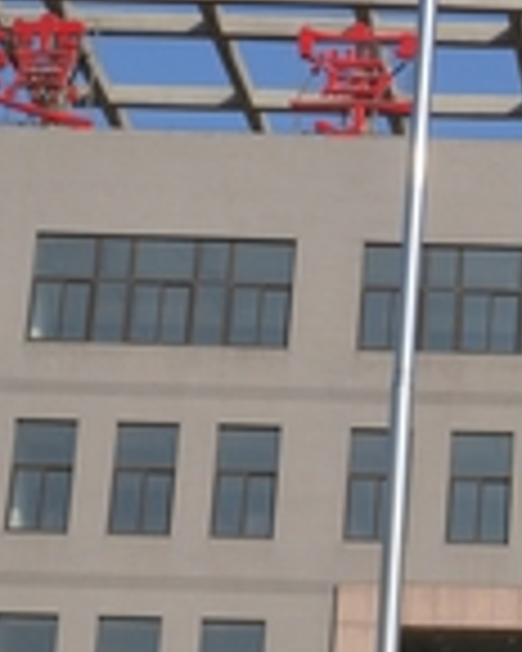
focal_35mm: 107
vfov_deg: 17.5
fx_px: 2066
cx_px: 788
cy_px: 654
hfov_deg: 13.5
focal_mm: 22
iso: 400
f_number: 7.1
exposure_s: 1/2000
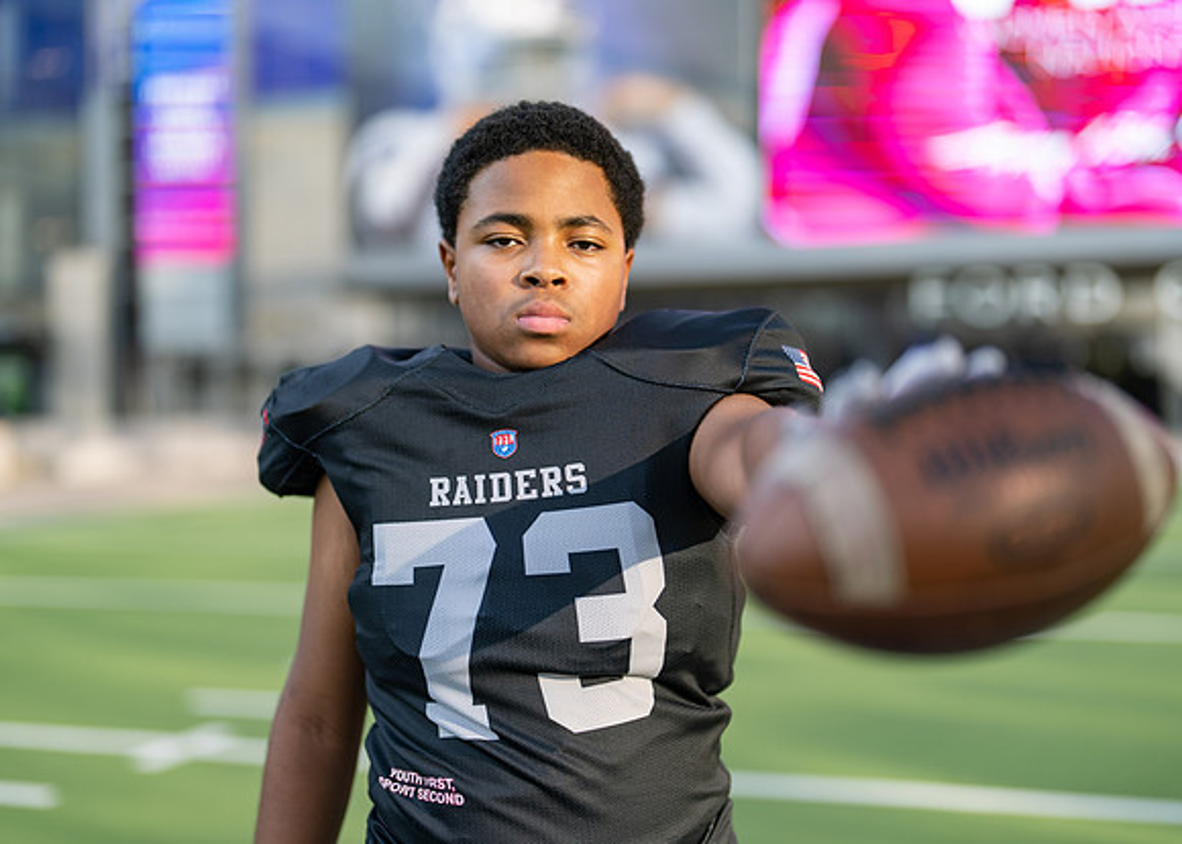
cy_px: 422
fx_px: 1758
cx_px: 591
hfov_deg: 37.2
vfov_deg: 27.0
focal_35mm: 52
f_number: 1.2
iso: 100
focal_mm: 50
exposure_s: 1/2000
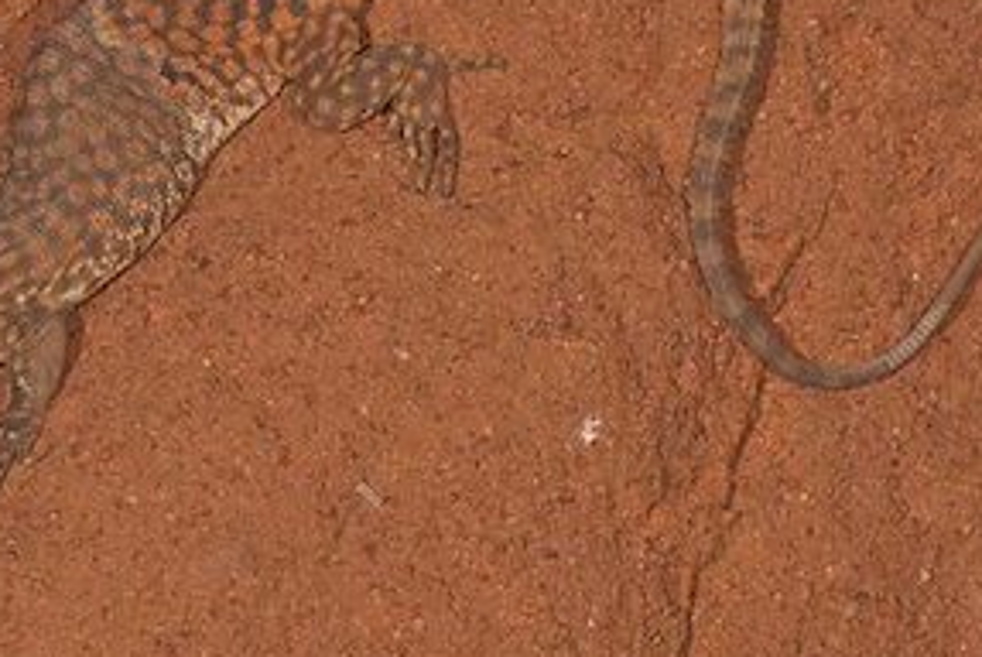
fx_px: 7478
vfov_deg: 5.0
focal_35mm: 274
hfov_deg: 7.5
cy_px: 204
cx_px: 291
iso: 100
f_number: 22
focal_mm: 105
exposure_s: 1/100
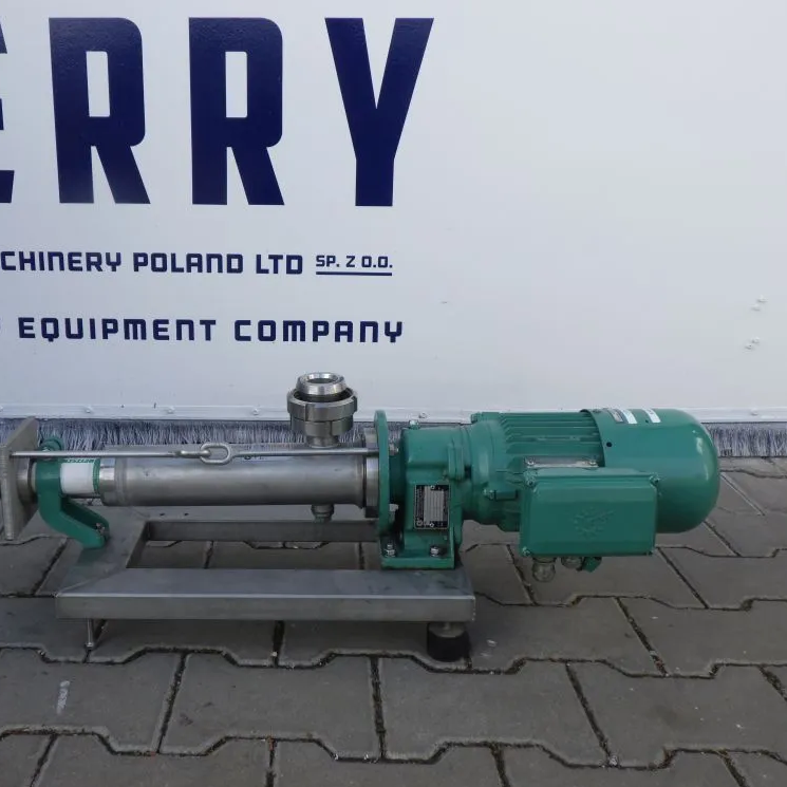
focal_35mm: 34
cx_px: 295
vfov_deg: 48.4
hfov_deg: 48.0
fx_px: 875
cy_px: 388
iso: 125
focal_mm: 5
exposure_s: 1/320
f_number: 4.2
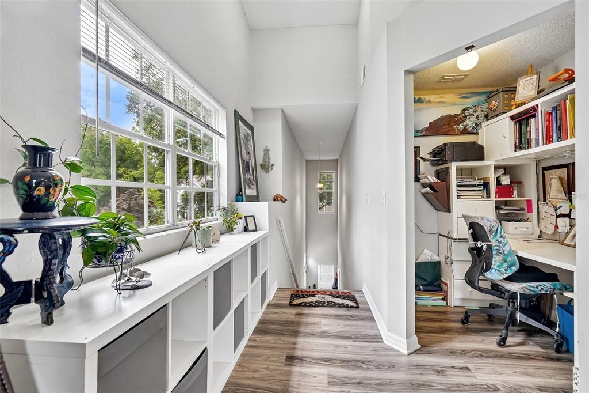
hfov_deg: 96.8
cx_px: 294
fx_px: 262
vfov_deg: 73.7
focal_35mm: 16
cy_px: 196
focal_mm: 16
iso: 400
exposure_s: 1/30
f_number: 8
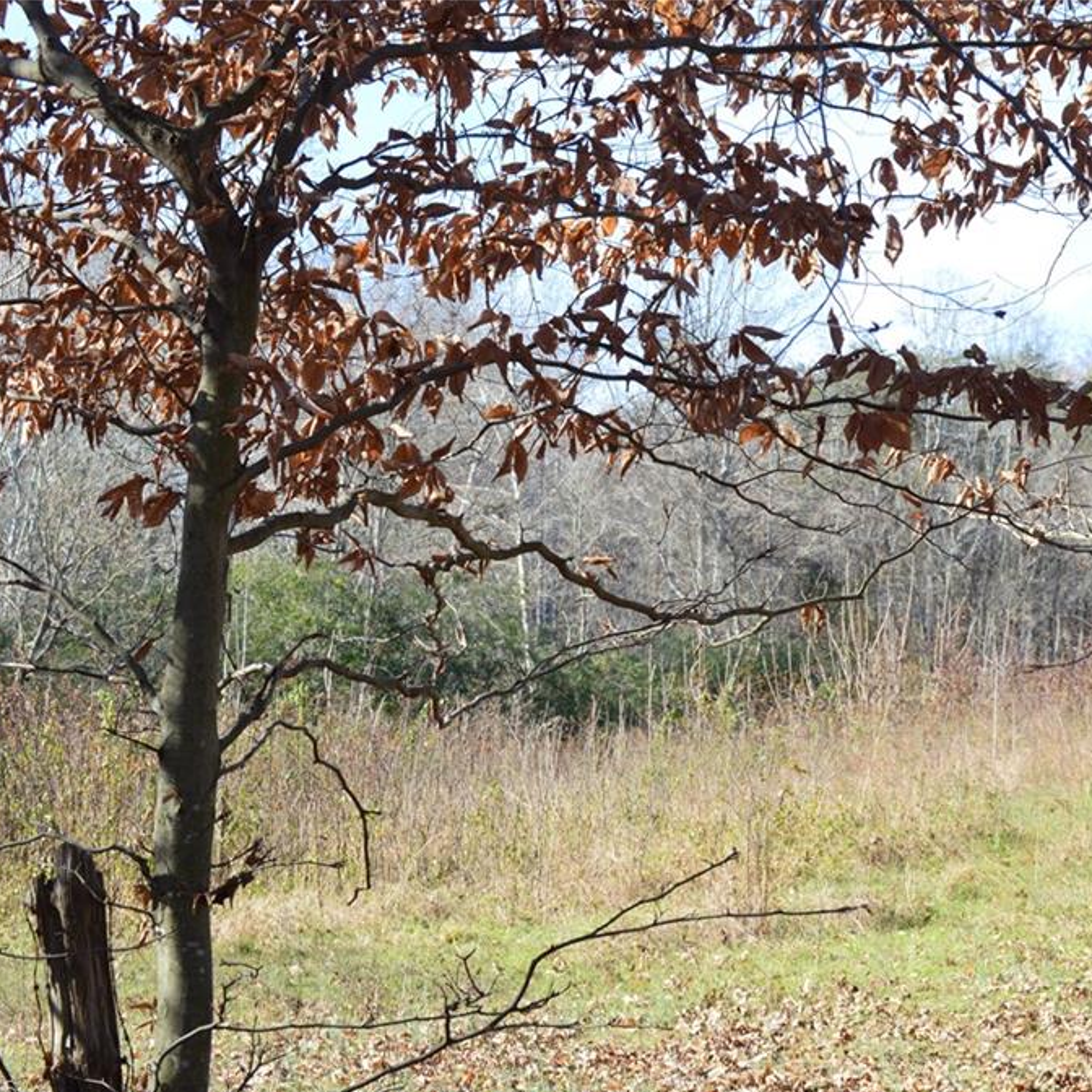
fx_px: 3806
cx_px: 739
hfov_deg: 16.3
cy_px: 551
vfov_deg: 16.3
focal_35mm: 107
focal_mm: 55
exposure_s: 1/200
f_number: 10
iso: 400
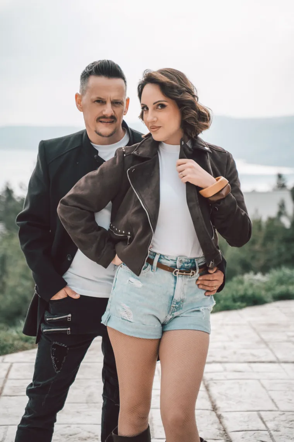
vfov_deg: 28.1
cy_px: 221
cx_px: 147
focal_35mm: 72
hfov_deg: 18.9
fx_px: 882
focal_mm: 72
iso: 320
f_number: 2.8
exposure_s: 1/1000
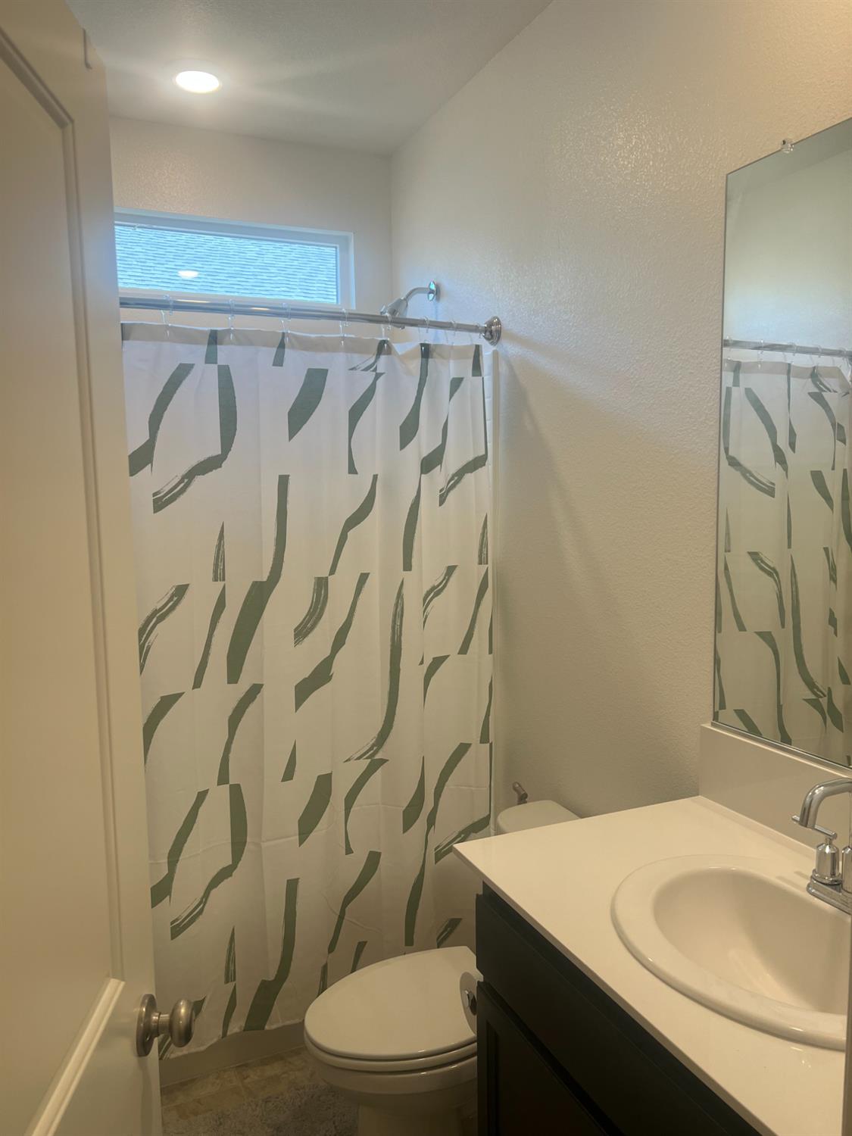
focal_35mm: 26
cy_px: 568
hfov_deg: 53.1
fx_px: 853
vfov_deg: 67.3
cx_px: 426
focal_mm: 5.7
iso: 50
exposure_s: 1/150
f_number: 1.5
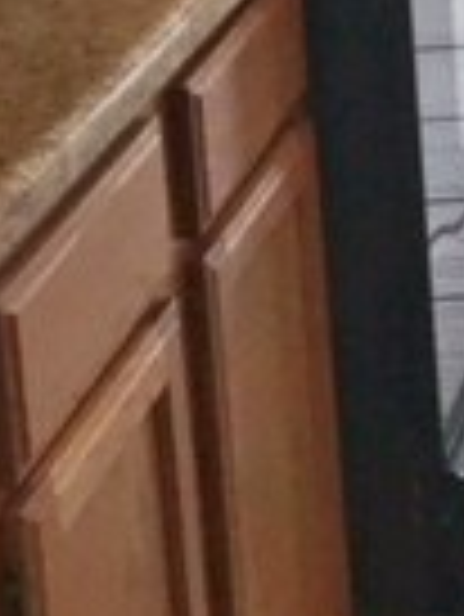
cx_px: 1027
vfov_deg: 14.2
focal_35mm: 131
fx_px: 2338
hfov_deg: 10.2
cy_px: -261
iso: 32
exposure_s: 1/60
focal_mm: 3.99
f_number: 1.8
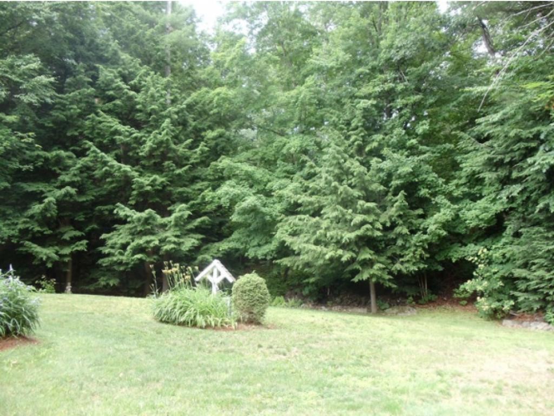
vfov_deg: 32.9
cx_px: 277
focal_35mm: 44
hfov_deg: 42.9
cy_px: 208
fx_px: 705
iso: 80
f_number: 3.5
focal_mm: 6
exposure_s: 1/50
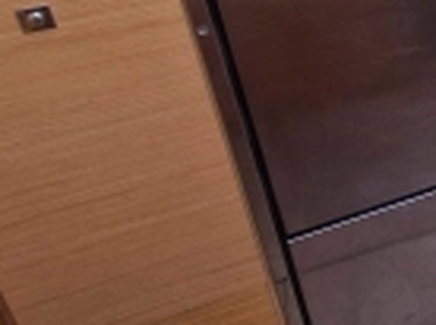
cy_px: -46
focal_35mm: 52
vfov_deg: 25.6
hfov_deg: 24.7
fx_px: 654
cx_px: 708
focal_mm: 2.2
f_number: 2.2
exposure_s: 1/100
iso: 100
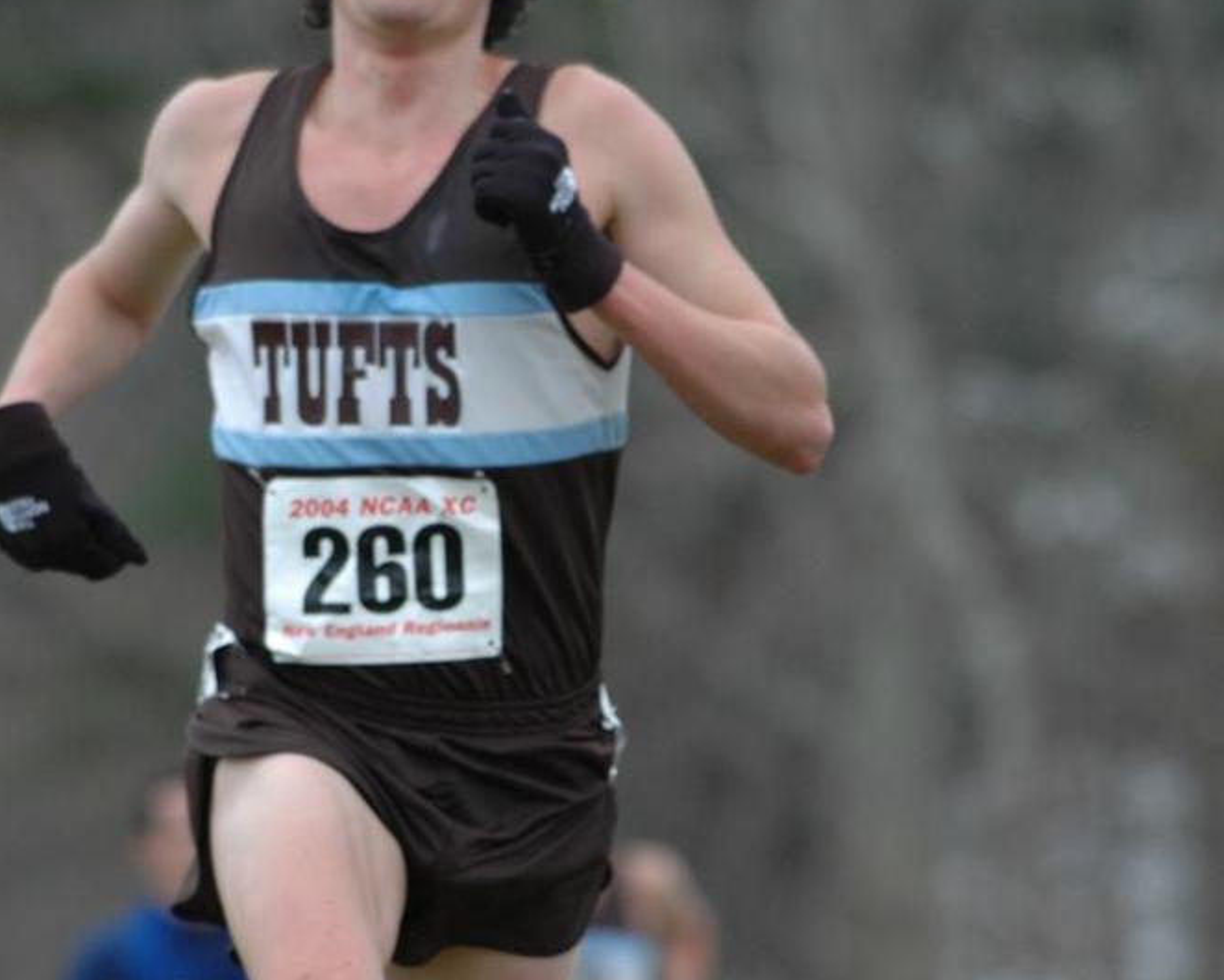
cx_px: 611
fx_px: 15400
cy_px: 725
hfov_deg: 4.6
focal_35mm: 425
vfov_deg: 3.6
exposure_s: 1/800
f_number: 4
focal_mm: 200
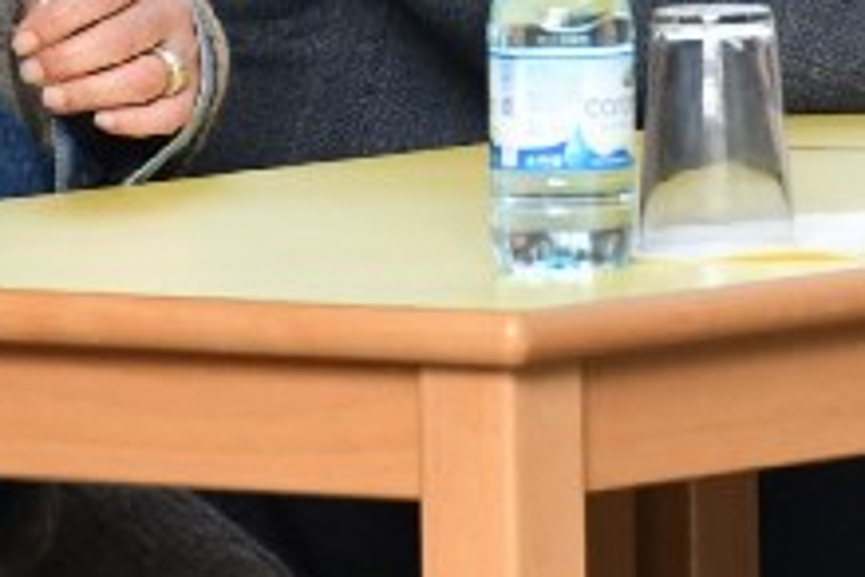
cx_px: 889
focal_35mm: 735
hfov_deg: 2.8
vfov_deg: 1.9
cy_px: -427
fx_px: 17659
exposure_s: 1/125
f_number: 5.6
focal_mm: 105
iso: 900
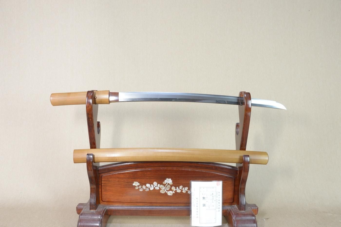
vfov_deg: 43.5
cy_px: 114
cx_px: 170
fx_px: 284
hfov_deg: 62.0
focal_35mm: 30
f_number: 11
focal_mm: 20
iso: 400
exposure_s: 1/2
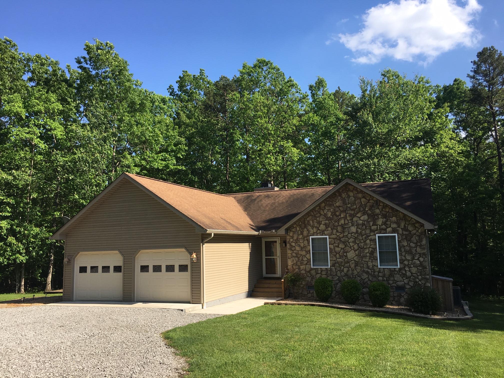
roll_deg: +1.3
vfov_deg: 48.2
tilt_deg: +8.1
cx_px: 252
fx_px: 422
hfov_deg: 61.7
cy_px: 189
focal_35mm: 29
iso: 25
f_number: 2.2
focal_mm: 4.15
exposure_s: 1/950
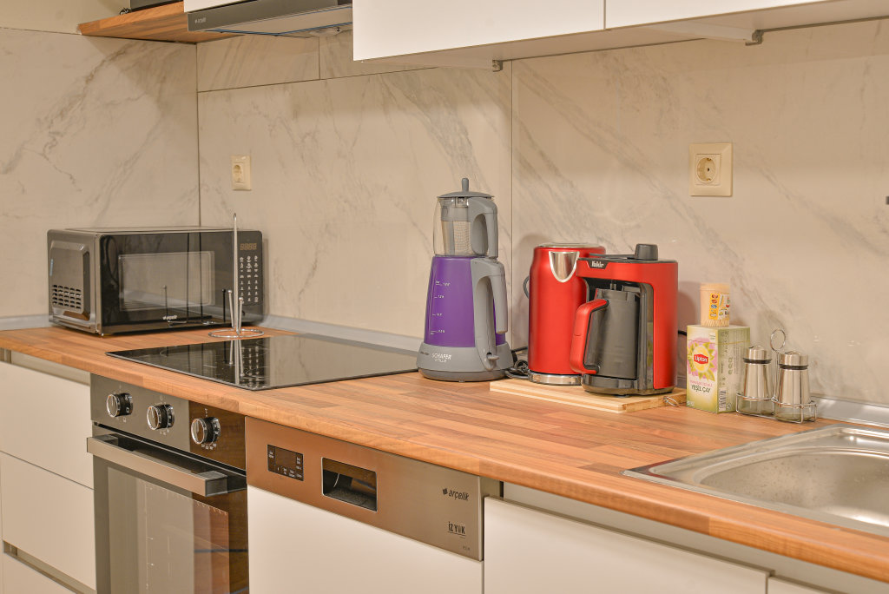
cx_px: 444
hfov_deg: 41.1
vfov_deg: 28.1
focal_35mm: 48
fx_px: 1186
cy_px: 297
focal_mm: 48
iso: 100
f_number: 7.1
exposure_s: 1/2.5
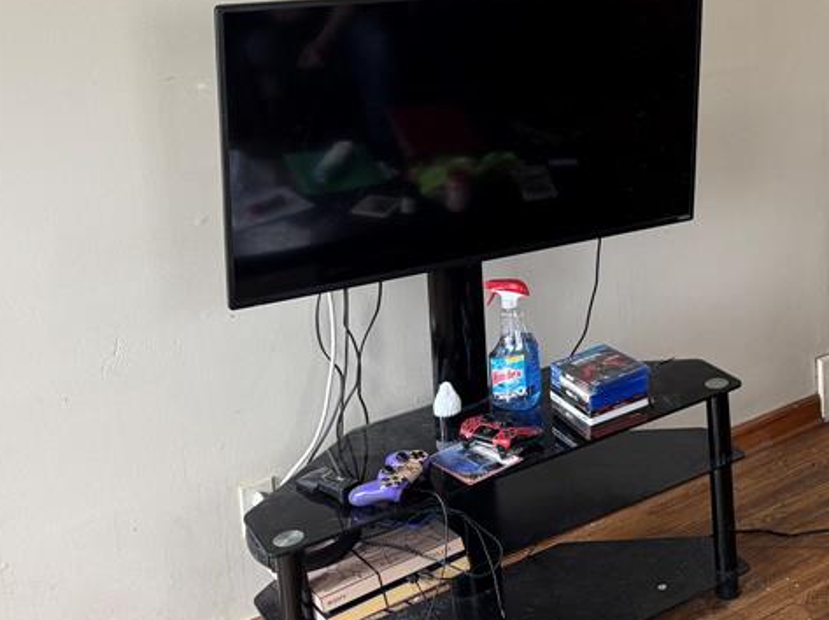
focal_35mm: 52
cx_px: 745
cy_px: 30
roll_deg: +3.4
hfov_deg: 34.8
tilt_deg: -8.8
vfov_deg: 26.8
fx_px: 1244
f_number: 1.78
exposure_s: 1/106
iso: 200
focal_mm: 6.76
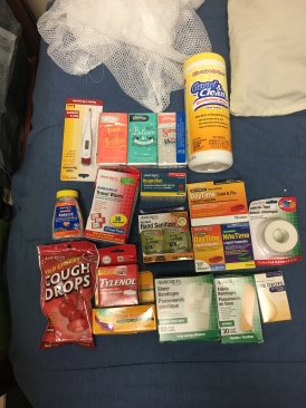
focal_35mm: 29
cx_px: 153
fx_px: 342
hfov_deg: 48.2
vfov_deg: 61.7
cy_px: 204
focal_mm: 4.15
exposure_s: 1/30
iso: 80
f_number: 2.2
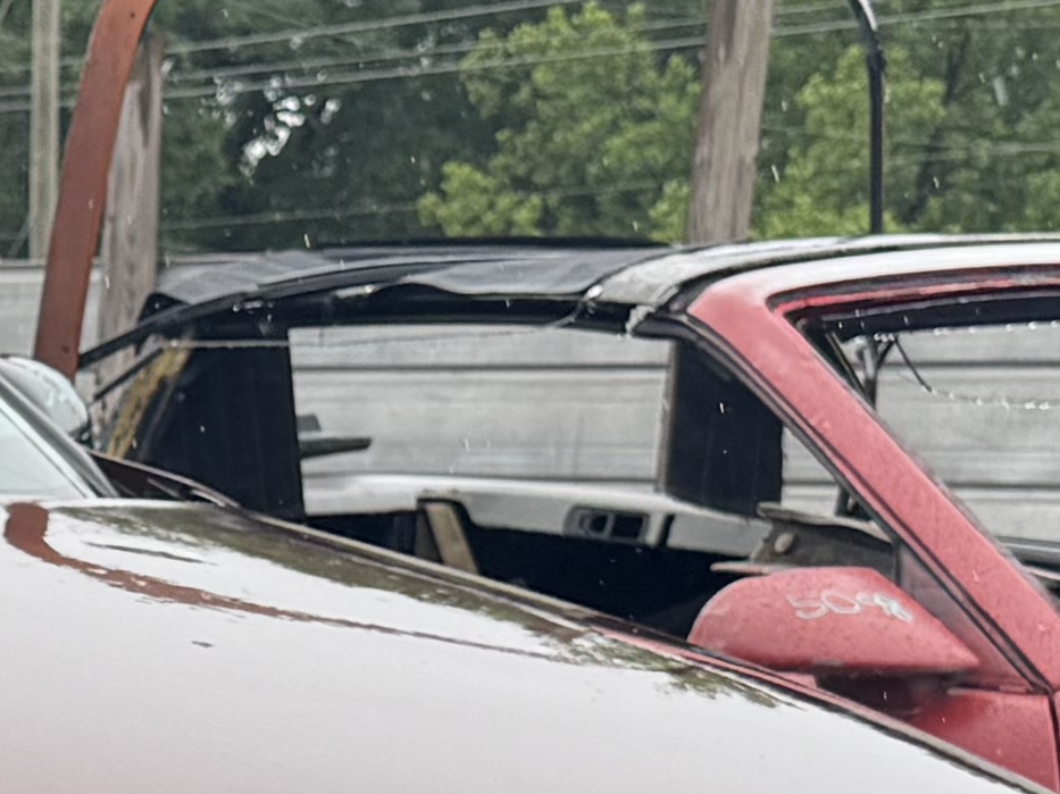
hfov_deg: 12.6
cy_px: 1315
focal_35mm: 147
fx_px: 4500
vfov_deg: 9.7
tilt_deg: -8.7
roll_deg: -1.4
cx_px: -665
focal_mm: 6.76
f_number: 1.78
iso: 80
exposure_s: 1/1046
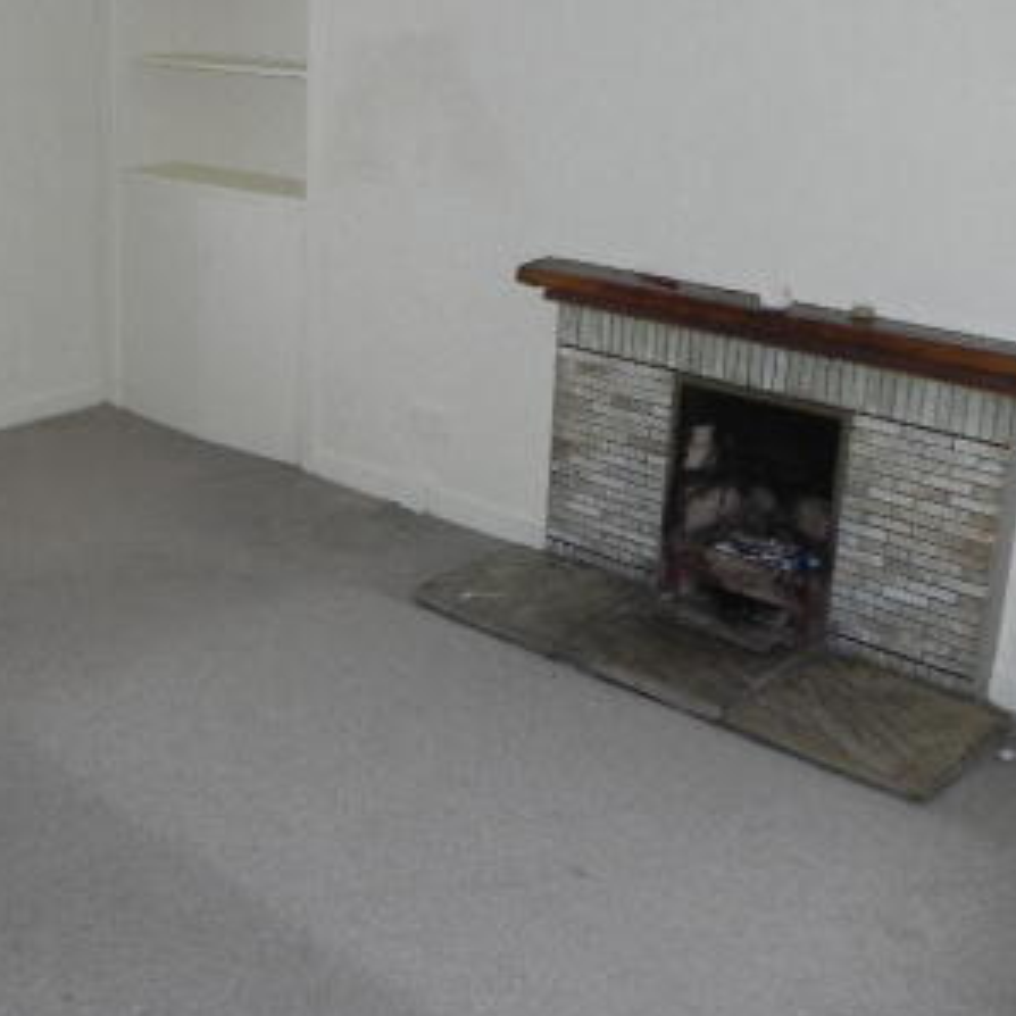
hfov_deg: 34.8
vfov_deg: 37.3
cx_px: 46
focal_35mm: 45
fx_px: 1494
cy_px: 387
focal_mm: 4.6
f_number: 2.8
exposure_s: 1/30
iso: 200
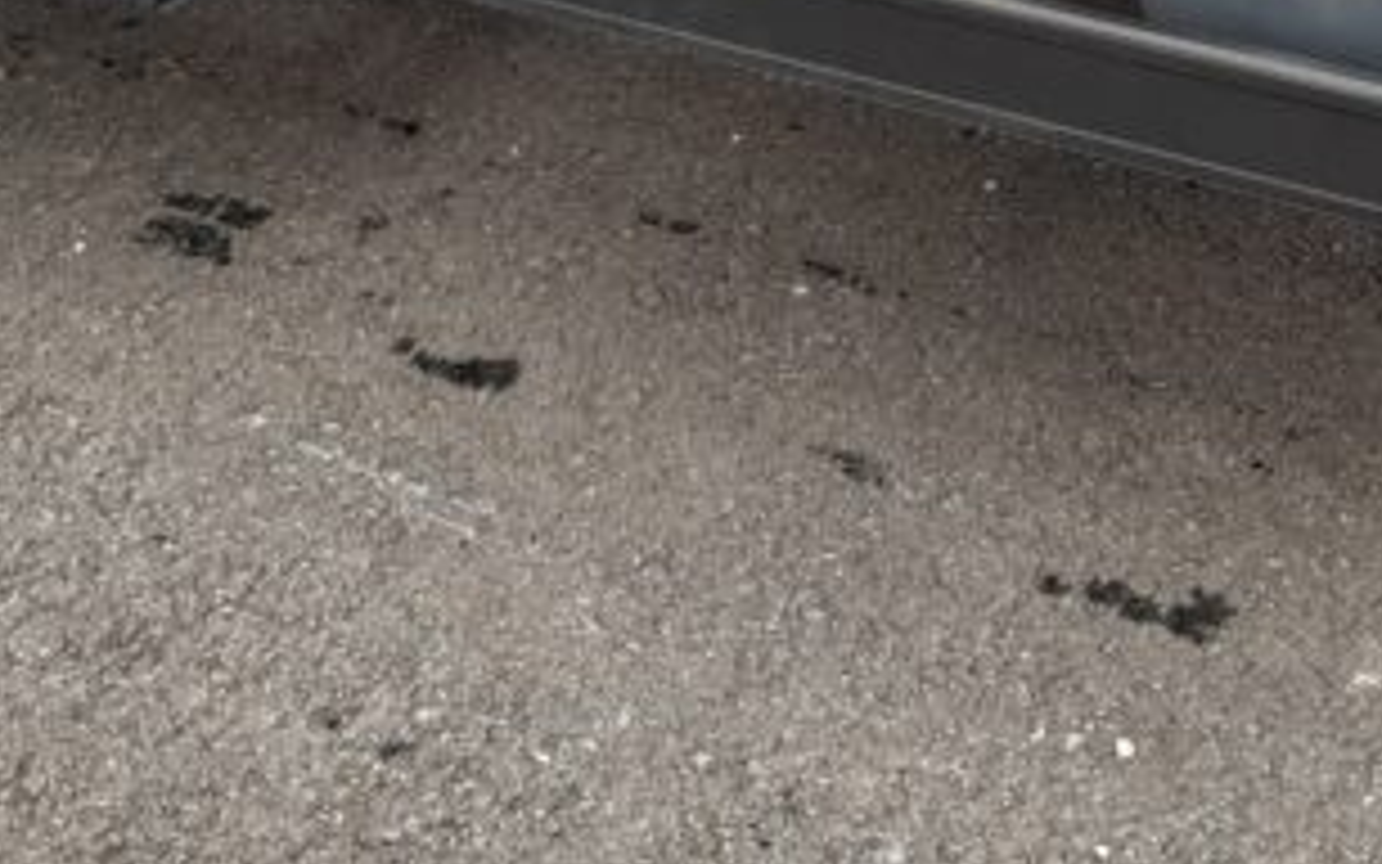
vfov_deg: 17.4
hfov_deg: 29.6
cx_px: 914
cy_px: -351
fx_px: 2599
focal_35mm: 69
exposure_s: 1/169
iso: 40
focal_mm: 3.92
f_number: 1.7
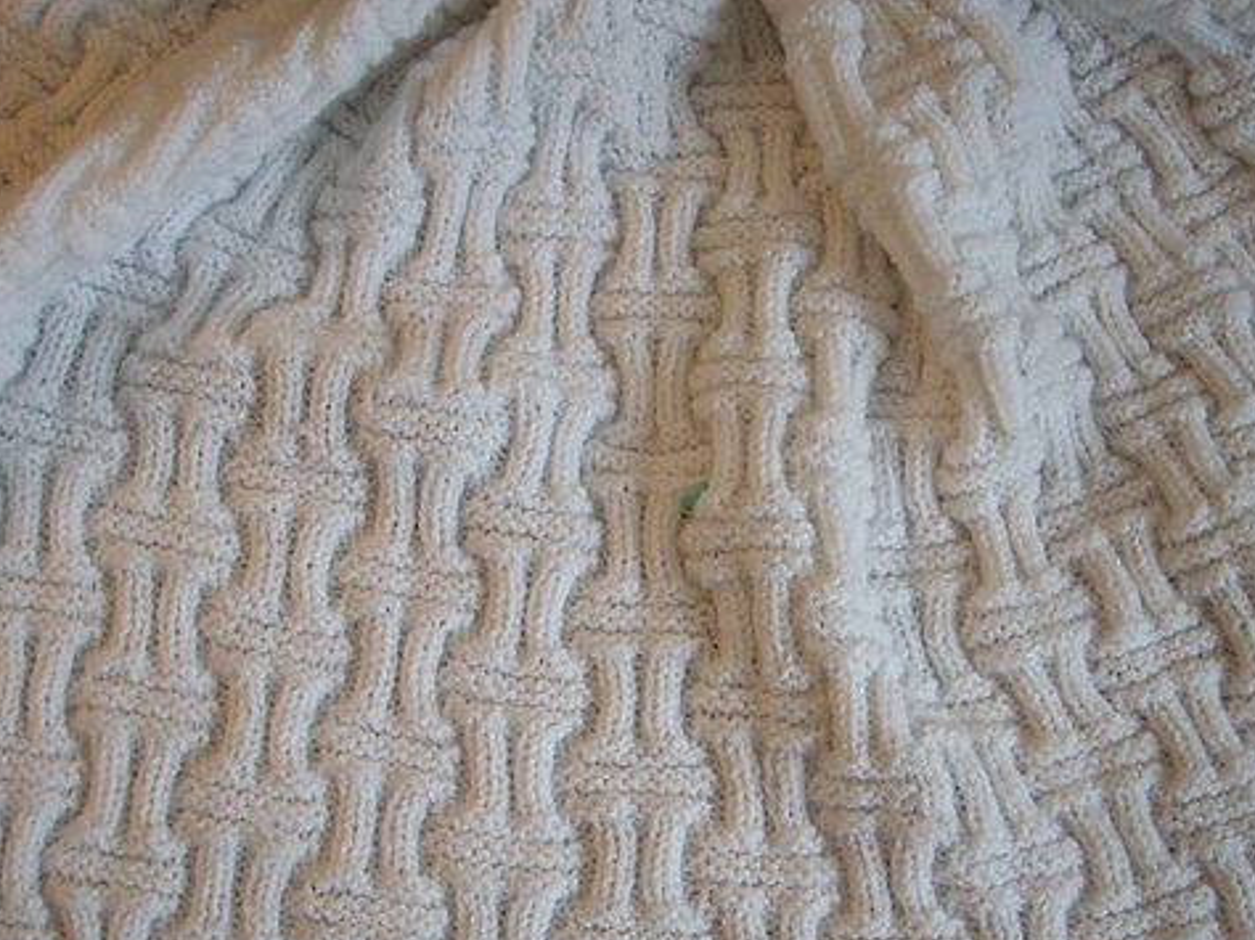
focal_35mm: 50
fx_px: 1812
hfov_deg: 38.0
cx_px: 763
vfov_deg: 29.0
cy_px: 548
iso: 400
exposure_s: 1/130
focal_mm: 6.2
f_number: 2.8
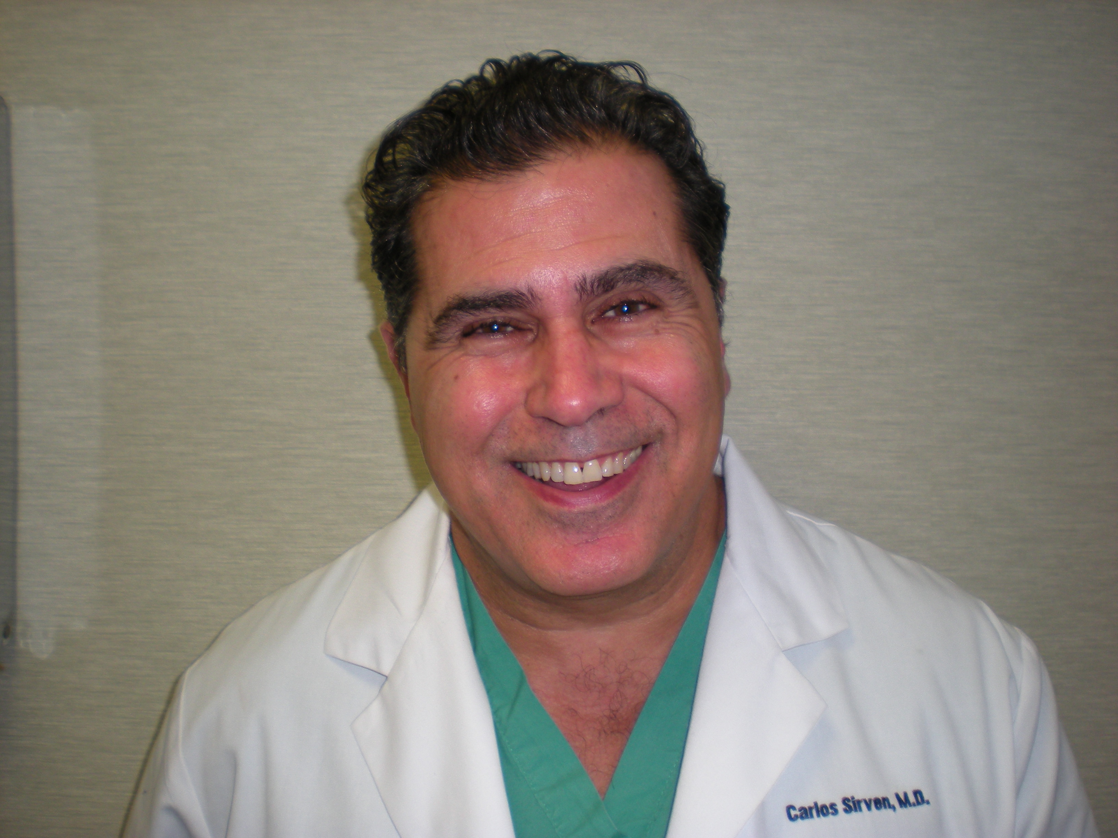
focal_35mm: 38
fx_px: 1227
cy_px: 419
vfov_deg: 37.7
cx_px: 559
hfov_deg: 49.0
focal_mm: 6.3
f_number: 3.1
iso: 64
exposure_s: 1/30
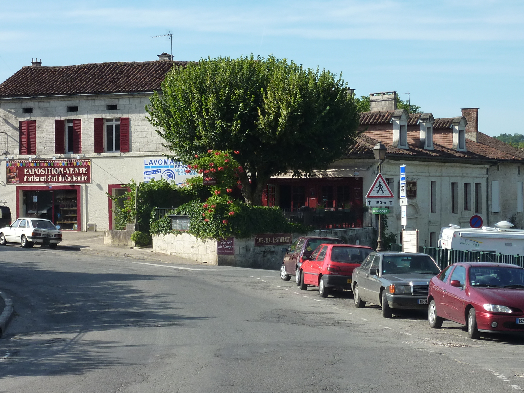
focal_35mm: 85
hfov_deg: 23.0
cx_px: 218
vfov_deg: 17.4
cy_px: 189
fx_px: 1287
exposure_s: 1/500
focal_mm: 9.7
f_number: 4.5
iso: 125
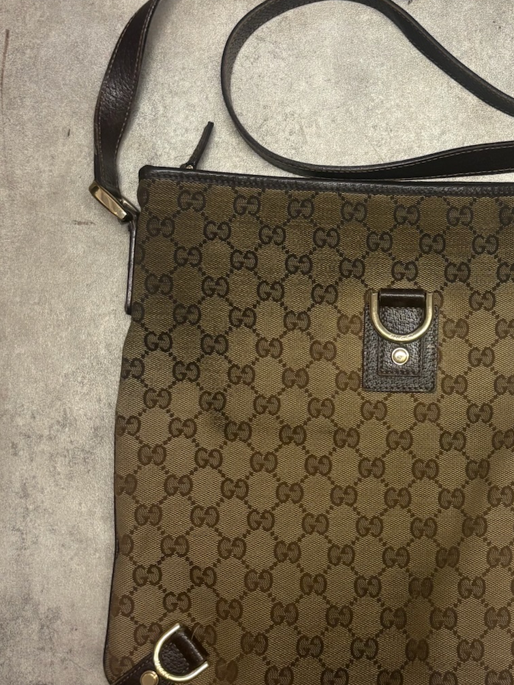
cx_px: 414
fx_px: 1049
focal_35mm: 53
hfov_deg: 27.0
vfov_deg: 36.2
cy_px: 339
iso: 100
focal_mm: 5.96
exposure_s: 1/50
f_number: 1.6
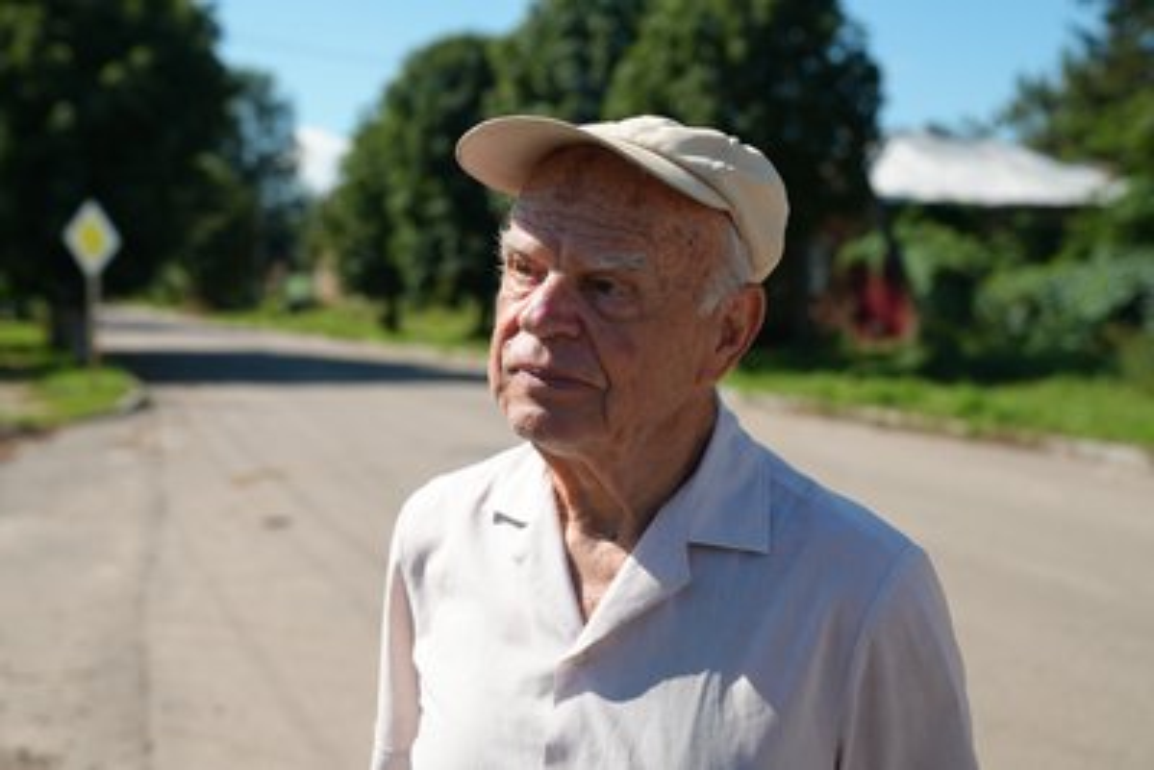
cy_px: 385
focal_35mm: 49
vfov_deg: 27.5
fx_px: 1571
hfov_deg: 40.3
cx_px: 577
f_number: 4
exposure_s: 1/200
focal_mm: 49
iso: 80
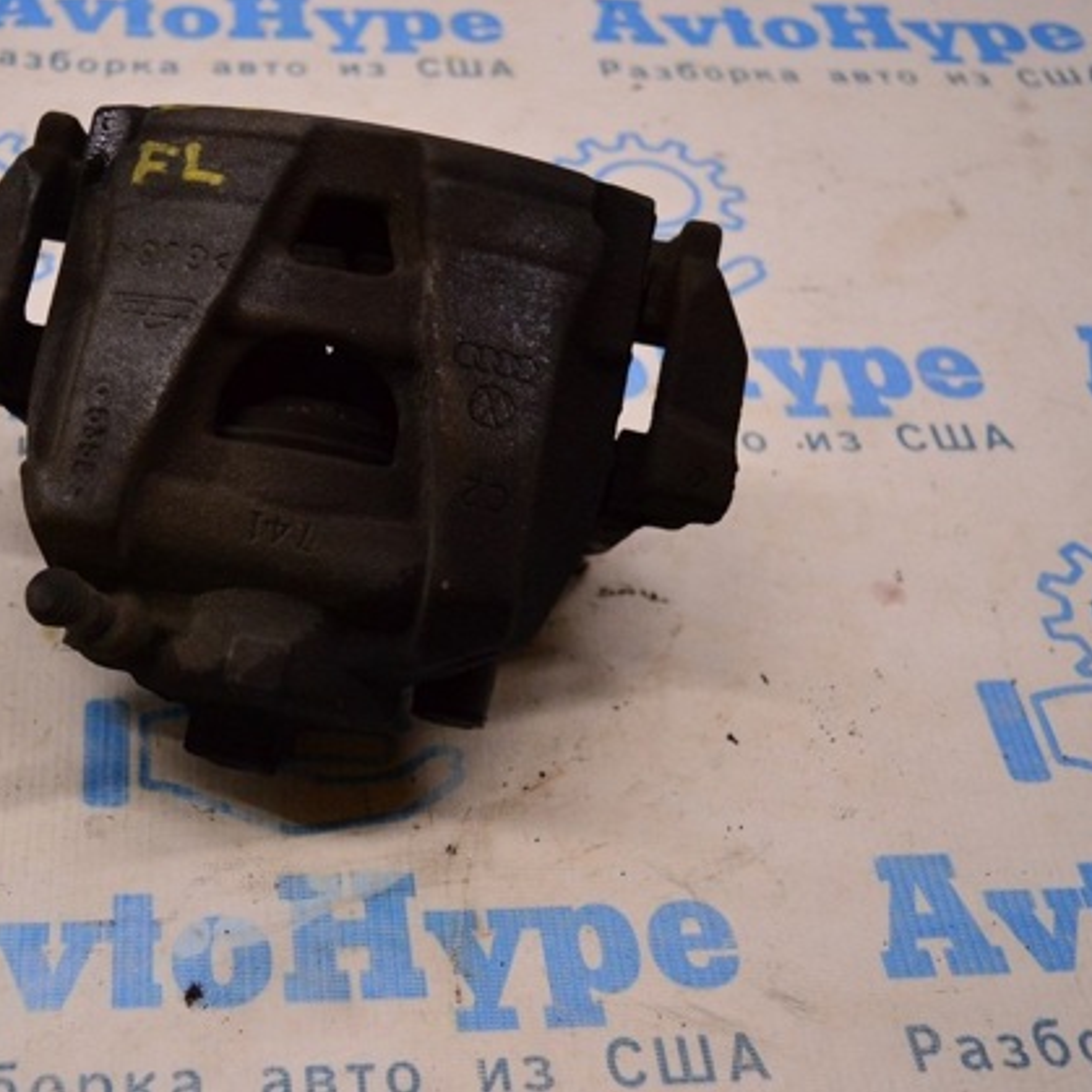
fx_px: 1736
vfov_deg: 34.9
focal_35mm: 49
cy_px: 541
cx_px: 305
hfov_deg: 34.3
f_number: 4
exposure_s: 1/400
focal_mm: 25
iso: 1600
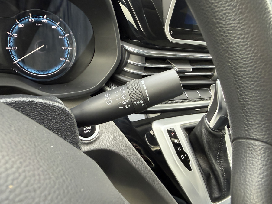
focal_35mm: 24
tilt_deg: -32.1
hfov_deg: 71.6
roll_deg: -14.4
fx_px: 189
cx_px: 136
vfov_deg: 56.8
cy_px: 102
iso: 250
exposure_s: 1/99
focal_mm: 2.22
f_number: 2.2
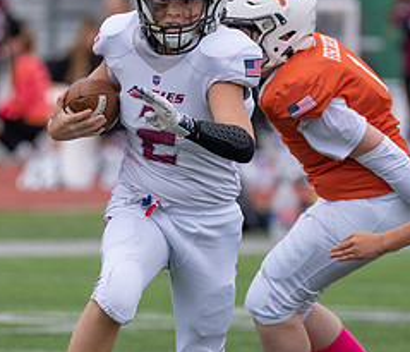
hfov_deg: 2.2
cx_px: 209
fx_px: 10461
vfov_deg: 1.9
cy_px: 212
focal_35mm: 838
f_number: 2.8
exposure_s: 1/1250
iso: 640
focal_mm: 200
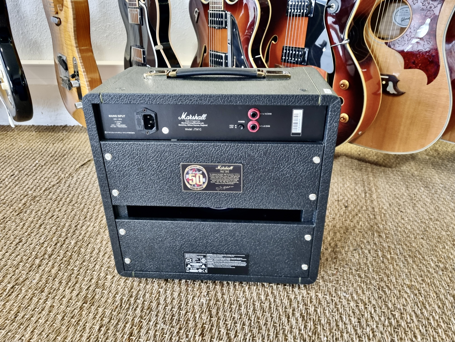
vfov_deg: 53.1
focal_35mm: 26
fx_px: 342
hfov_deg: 67.3
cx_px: 228
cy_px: 171
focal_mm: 5.4
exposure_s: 1/33
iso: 640
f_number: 1.8
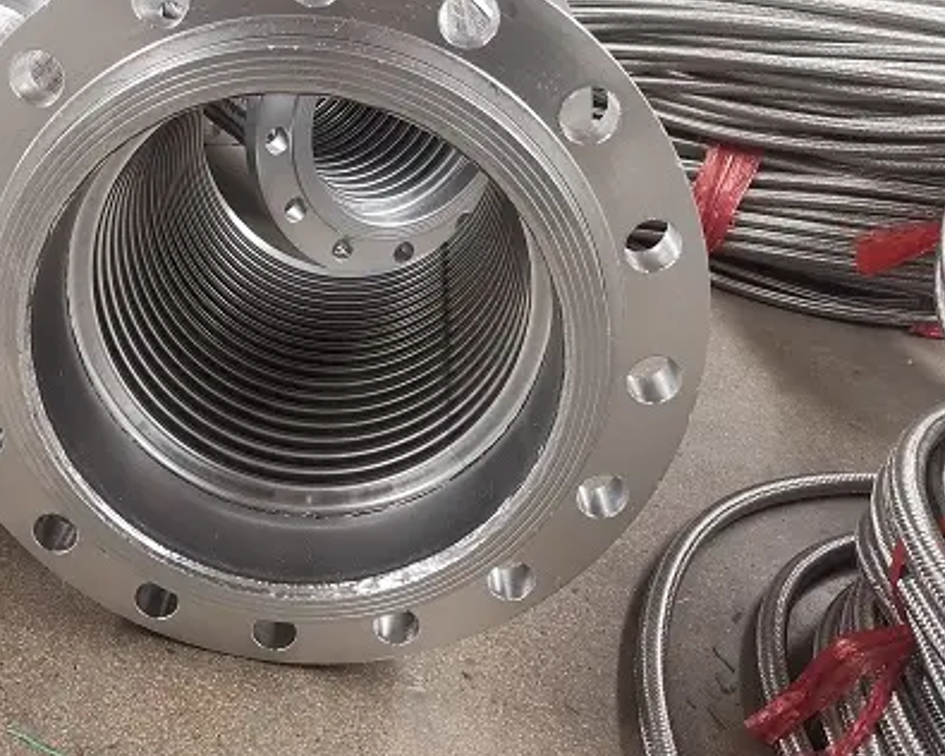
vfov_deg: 37.3
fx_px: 1119
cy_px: 359
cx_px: 256
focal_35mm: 40
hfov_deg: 44.5
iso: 320
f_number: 1.8
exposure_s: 1/50
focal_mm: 4.75
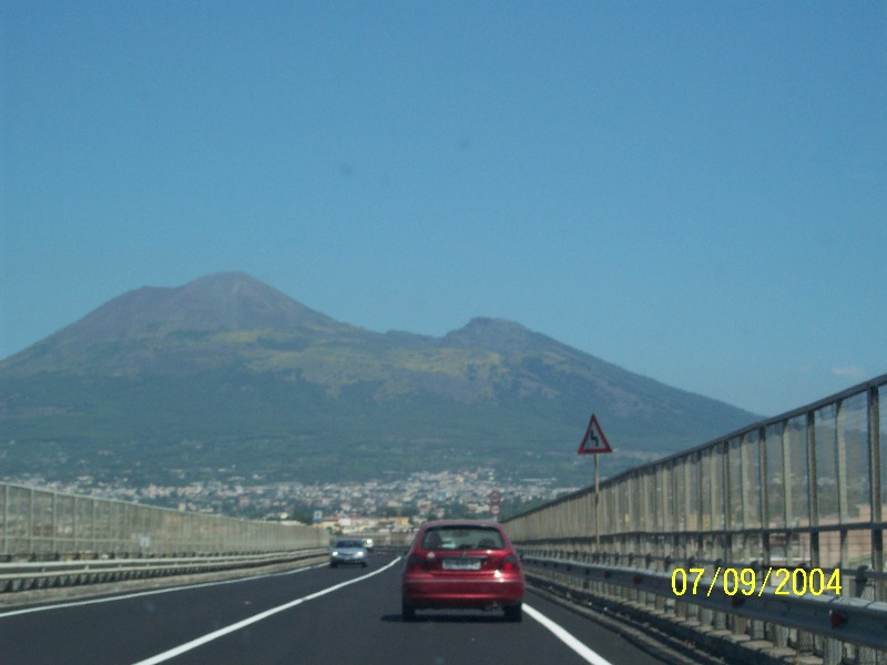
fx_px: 2588
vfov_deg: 14.6
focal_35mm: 101
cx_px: 444
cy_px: 332
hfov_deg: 19.4
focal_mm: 21.3
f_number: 8
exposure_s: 1/350
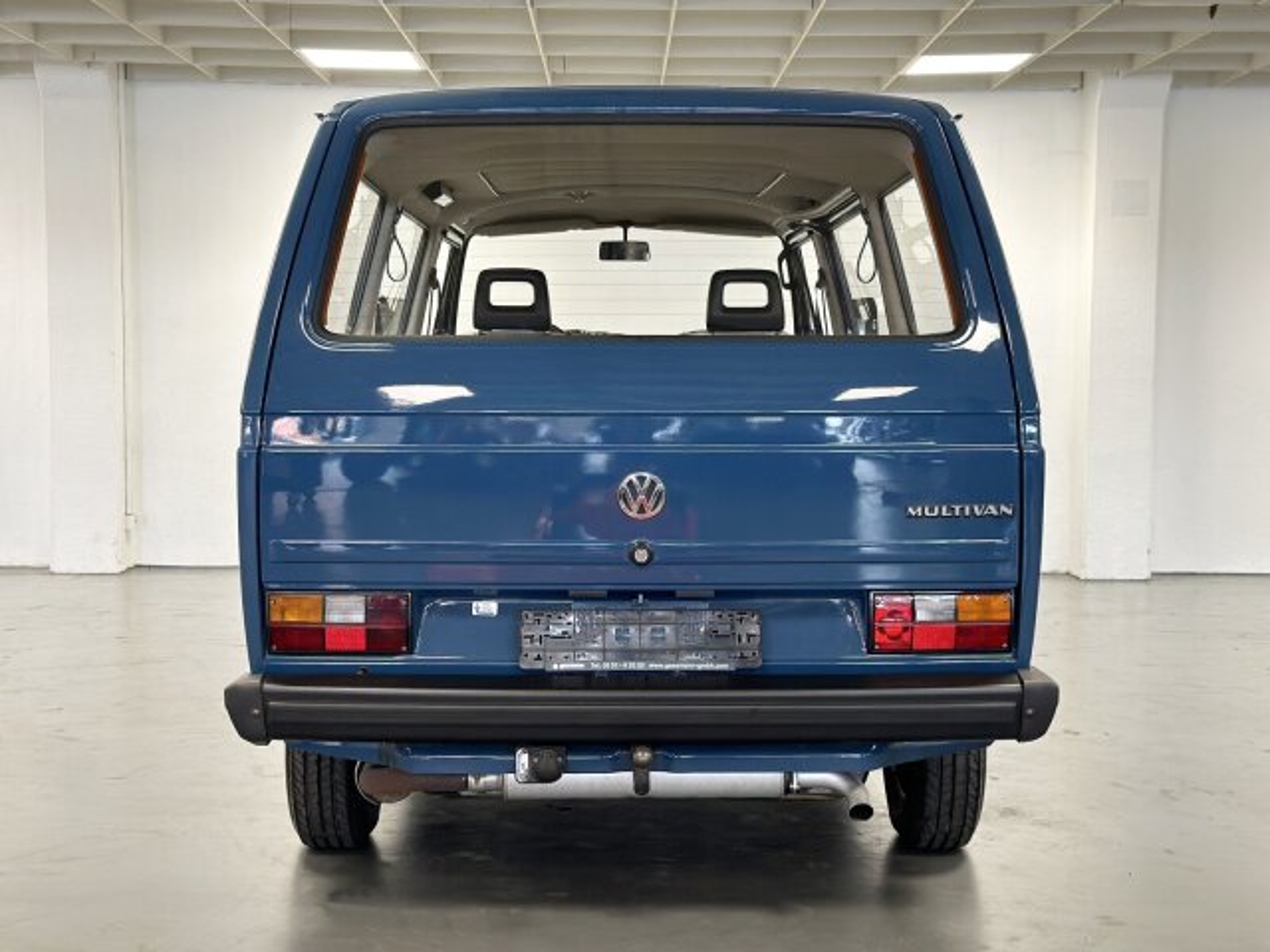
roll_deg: -0.1
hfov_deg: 39.7
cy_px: 476
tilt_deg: -3.5
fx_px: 1761
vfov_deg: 30.3
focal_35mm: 48
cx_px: 635
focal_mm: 6.86
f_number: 1.78
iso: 160
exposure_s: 1/60
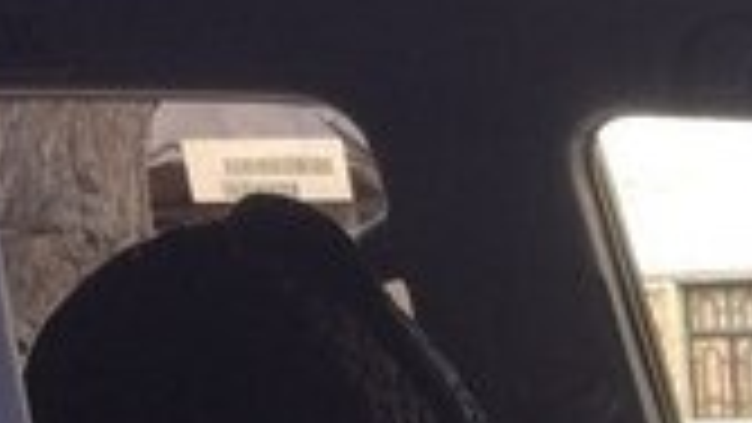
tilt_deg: -12.1
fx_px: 2493
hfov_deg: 14.9
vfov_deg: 9.2
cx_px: 1373
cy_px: 803
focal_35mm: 125
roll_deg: +2.2
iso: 32
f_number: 2.2
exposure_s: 1/33
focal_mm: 4.15
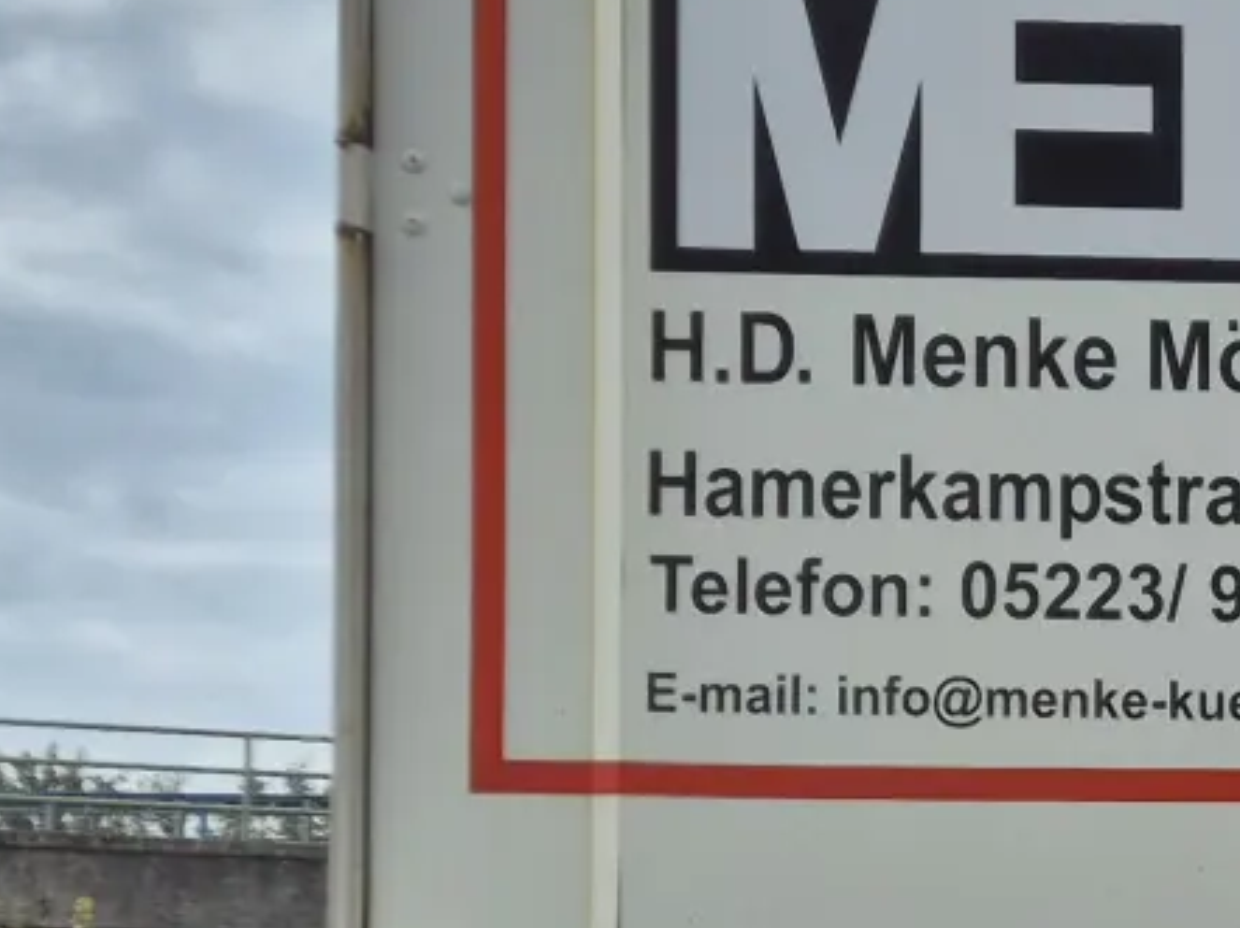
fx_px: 3580
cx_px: 1812
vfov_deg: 14.5
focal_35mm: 100
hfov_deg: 17.8
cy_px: 942
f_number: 1.8
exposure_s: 1/1172
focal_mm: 5.4
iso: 25
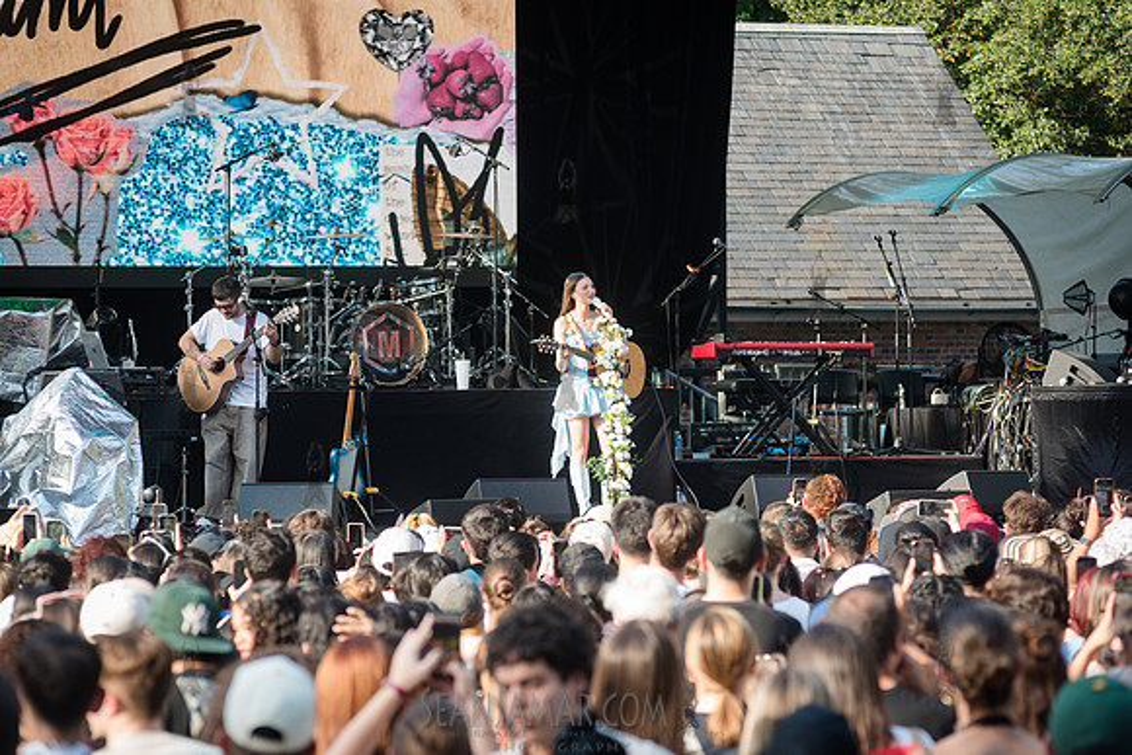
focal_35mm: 157
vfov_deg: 8.8
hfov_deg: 13.1
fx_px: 4925
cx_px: 566
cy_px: 378
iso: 500
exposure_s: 1/500
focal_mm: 155
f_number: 4.5
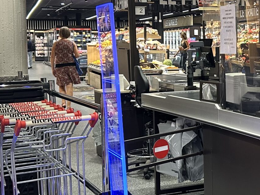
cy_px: 84
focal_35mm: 79
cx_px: 230
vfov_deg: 18.6
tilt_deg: -3.6
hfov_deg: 24.1
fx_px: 593
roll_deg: +0.9
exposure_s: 1/100
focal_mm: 5.7
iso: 125
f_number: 1.5
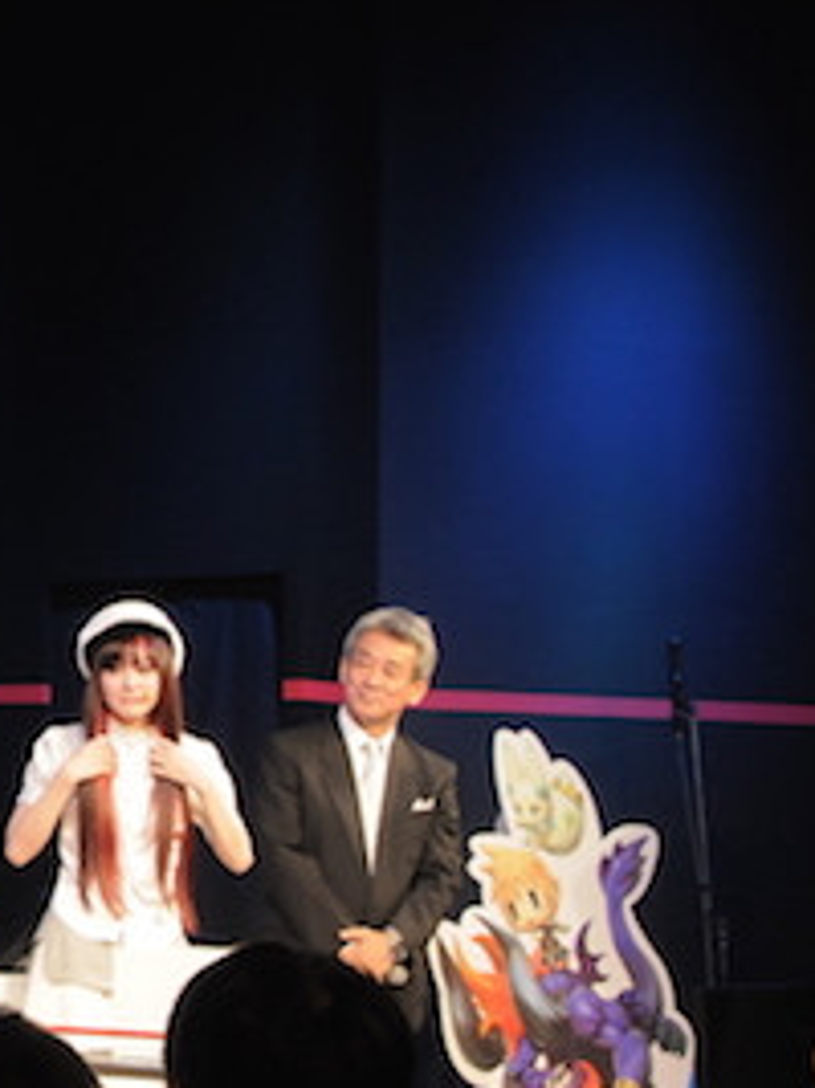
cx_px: -126
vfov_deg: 20.9
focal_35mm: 94
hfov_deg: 15.2
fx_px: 2953
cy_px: 460
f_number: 10
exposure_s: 1/60
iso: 1600
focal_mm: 34
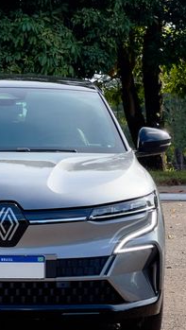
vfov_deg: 18.9
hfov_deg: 10.7
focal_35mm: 113
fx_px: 988
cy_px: 164
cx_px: 4
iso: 25
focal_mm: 9
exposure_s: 1/248
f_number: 2.8
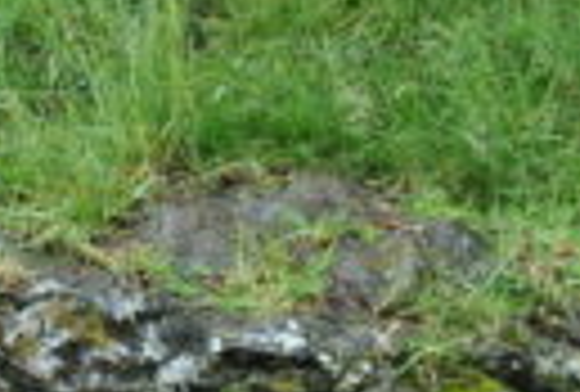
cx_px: 265
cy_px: 158
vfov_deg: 7.6
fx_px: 2959
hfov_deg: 11.2
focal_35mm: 183
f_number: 5.6
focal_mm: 20
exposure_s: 1/125
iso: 110
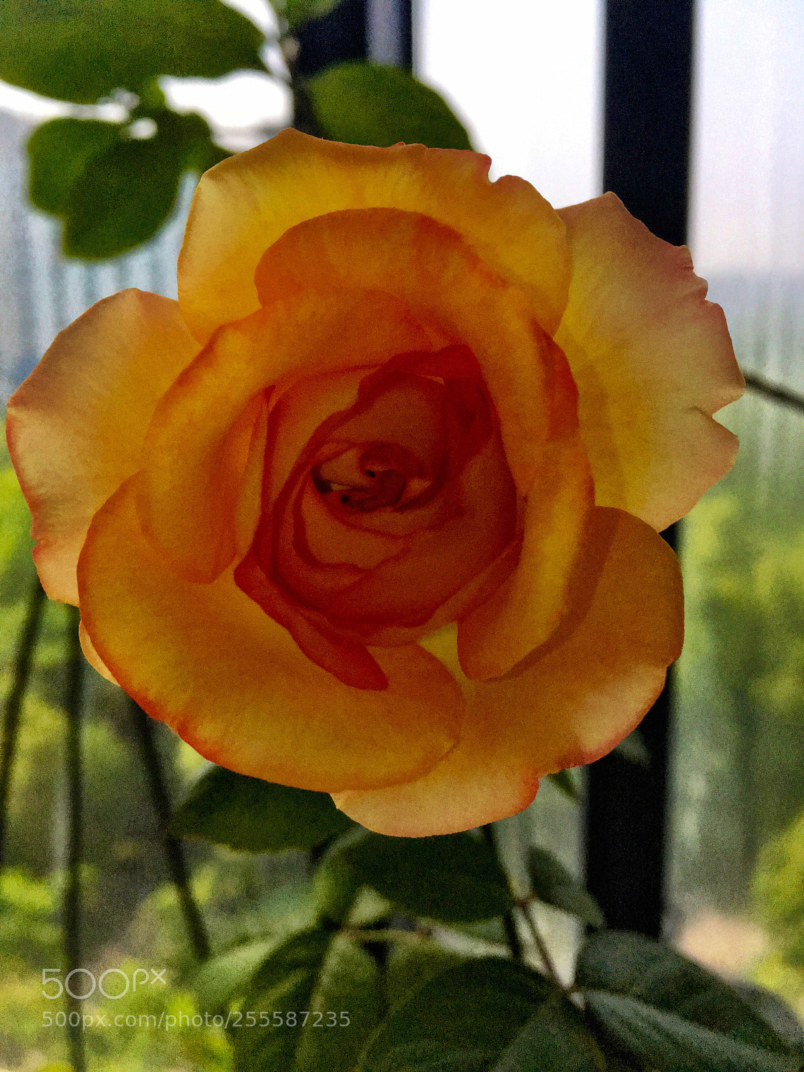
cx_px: 402
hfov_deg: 48.2
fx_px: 898
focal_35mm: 29
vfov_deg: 61.7
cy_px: 536
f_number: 2.2
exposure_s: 1/8547
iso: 320
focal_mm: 4.15
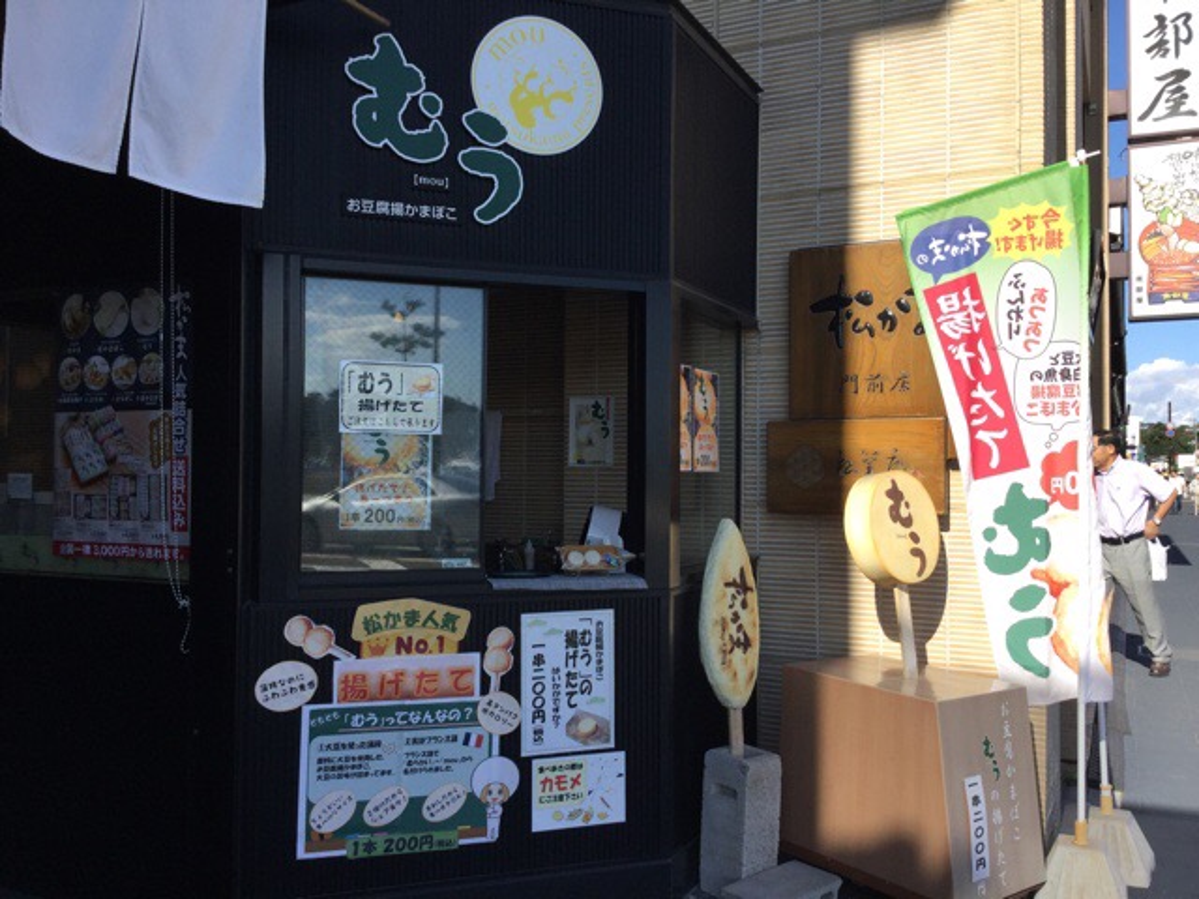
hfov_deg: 58.4
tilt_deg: +0.8
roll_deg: -3.0
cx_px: 600
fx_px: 1074
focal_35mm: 31
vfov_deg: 45.4
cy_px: 450
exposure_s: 1/867
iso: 25
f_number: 2.4
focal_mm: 3.3
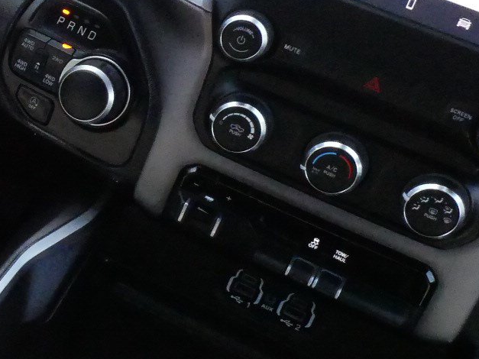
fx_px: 1204
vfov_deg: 16.9
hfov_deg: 19.9
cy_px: 111
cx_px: -214
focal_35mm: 87
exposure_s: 1/500
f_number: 8
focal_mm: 12
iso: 6400
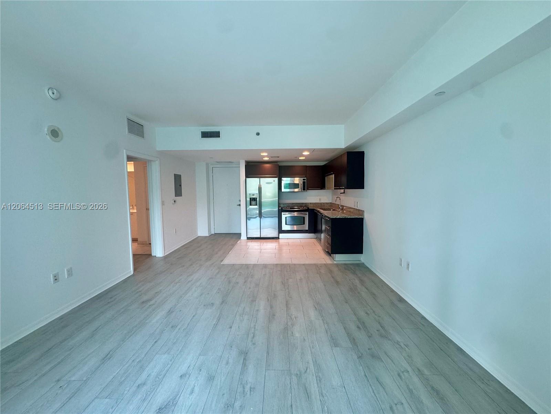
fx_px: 223
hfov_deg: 102.1
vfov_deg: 85.7
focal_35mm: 14
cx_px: 276
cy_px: 207
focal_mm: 2.22
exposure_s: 1/120
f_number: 2.2
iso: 200
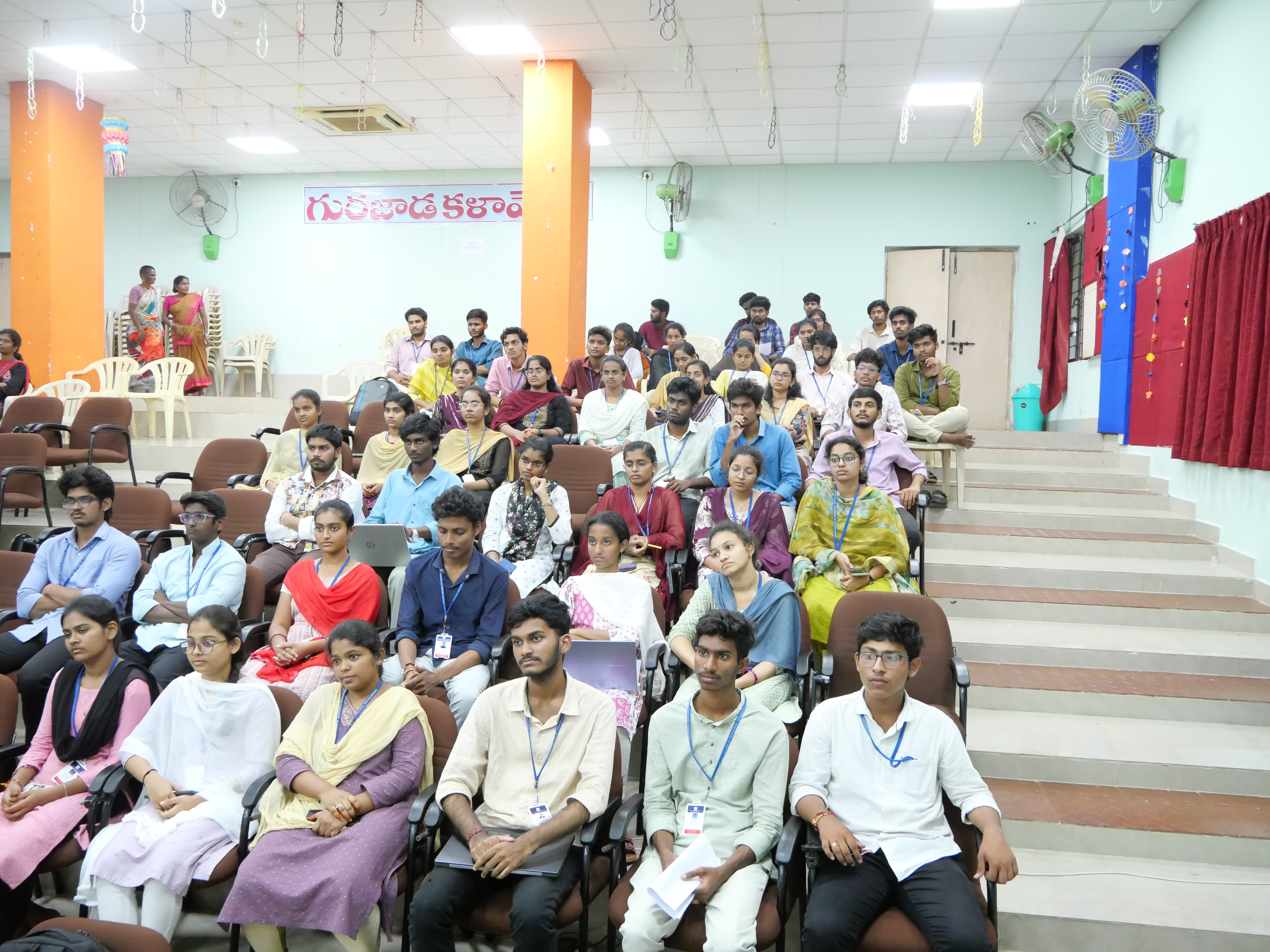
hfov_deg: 60.0
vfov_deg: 46.8
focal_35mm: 30
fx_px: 1101
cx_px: 635
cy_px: 476
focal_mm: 15
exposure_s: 1/60
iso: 3200
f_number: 3.7
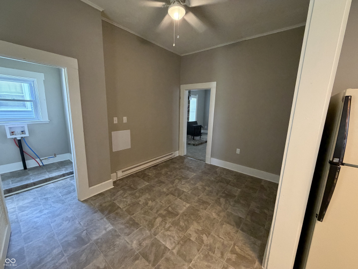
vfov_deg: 85.7
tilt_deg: -9.7
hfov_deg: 102.1
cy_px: 134
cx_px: 179
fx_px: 145
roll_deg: -1.3
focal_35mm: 14
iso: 400
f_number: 2.2
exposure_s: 1/60
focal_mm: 2.22
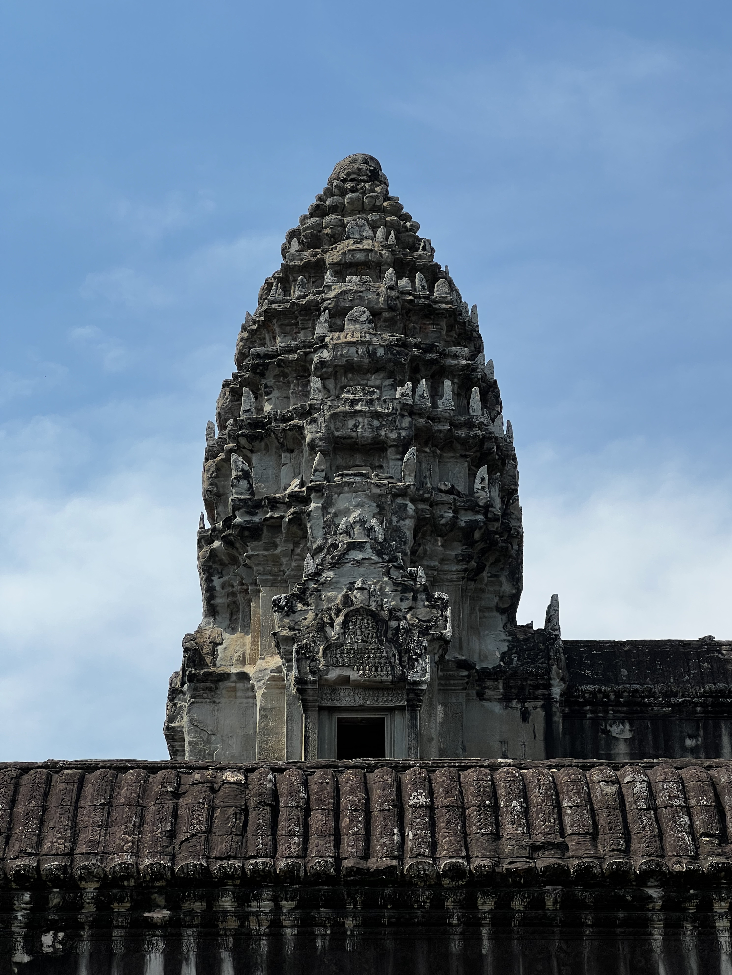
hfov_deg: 18.9
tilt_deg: +25.2
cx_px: 367
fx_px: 2199
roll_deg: +0.3
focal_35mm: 78
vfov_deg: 25.0
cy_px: 493
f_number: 2.8
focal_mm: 9
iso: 32
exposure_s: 1/889
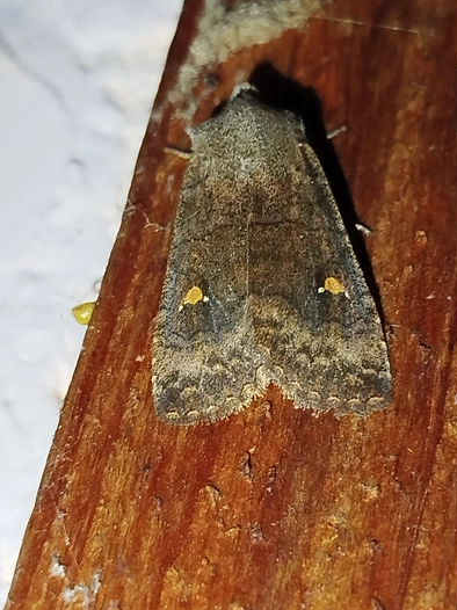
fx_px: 1480
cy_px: 296
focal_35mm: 84
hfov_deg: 17.5
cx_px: 260
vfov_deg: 23.3
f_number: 1.7
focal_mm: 5.31
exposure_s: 1/50
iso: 80
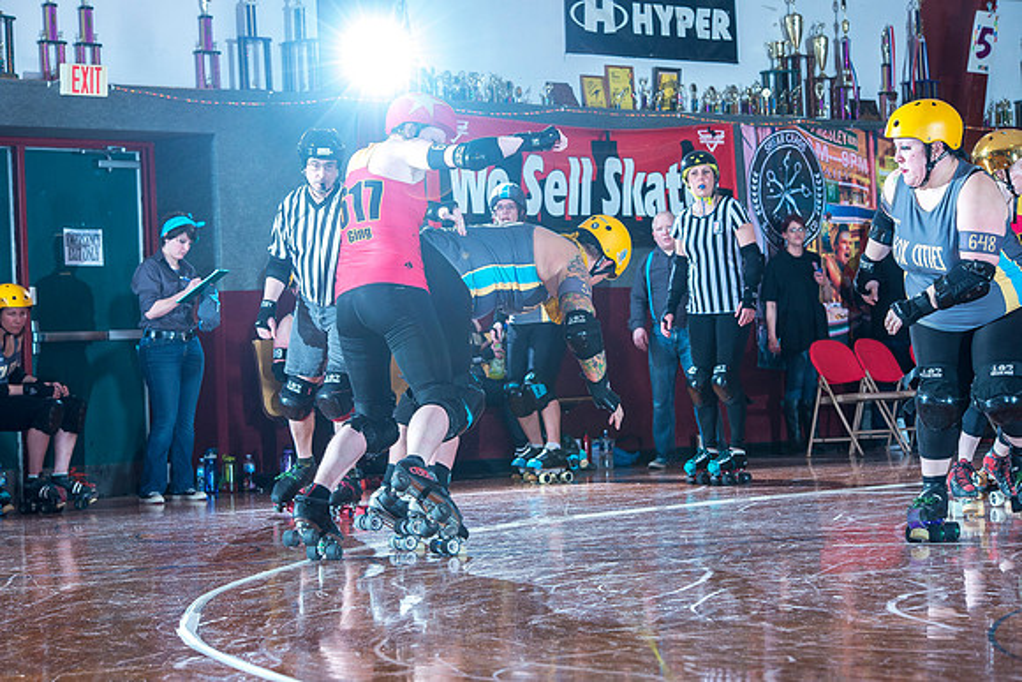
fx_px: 2981
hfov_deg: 19.5
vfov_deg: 13.0
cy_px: 341
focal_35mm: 105
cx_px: 511
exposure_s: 1/160
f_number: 7.1
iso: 800
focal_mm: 105
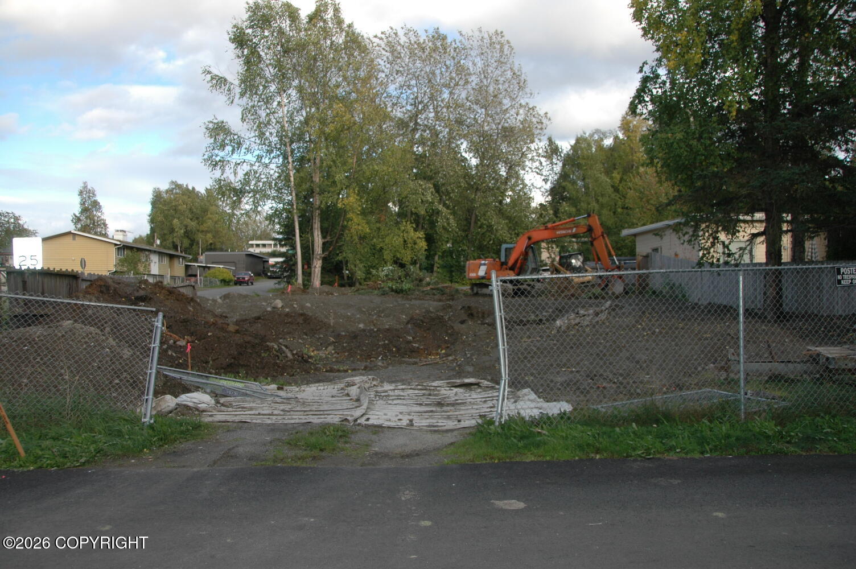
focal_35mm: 30
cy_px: 284
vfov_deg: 43.5
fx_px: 713
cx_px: 428
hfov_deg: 62.0
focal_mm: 20
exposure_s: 1/500
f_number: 4
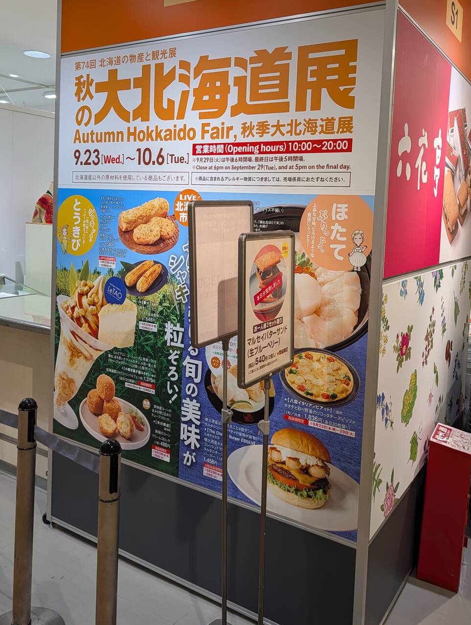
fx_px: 543
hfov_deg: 46.9
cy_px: 240
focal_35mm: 30
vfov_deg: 59.2
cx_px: 256
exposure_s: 1/120
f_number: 1.68
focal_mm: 6.9
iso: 40
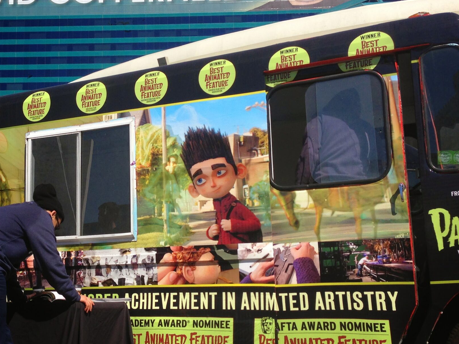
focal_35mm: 52
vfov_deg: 28.0
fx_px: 689
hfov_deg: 36.2
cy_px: 191
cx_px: 132
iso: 50
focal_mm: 4.13
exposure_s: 1/2358
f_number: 2.4
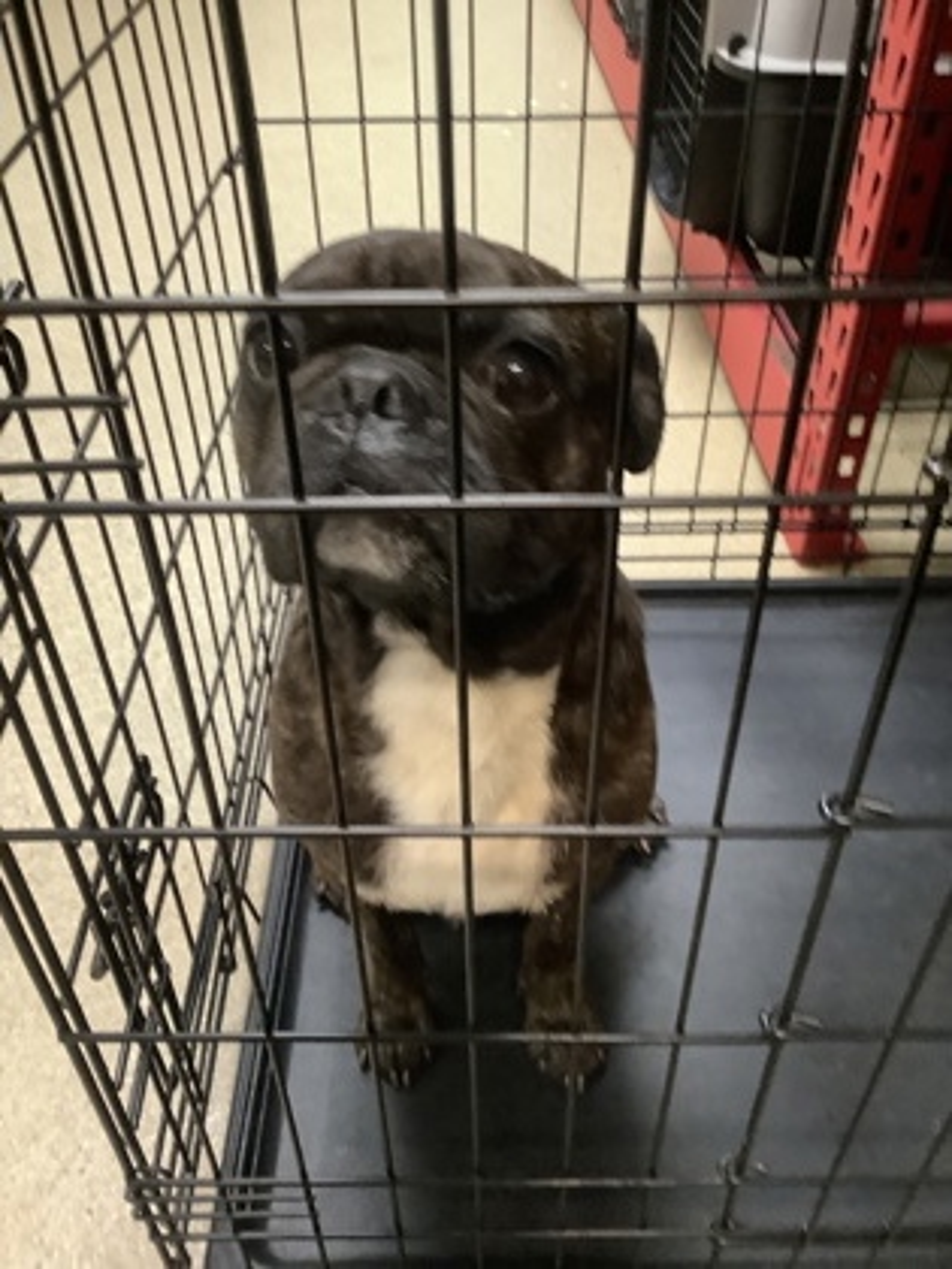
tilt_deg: -42.2
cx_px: 476
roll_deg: +2.6
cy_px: 634
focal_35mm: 31
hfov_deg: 45.4
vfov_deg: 58.4
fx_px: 1137
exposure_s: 1/25
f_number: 2.4
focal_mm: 3.3
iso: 320
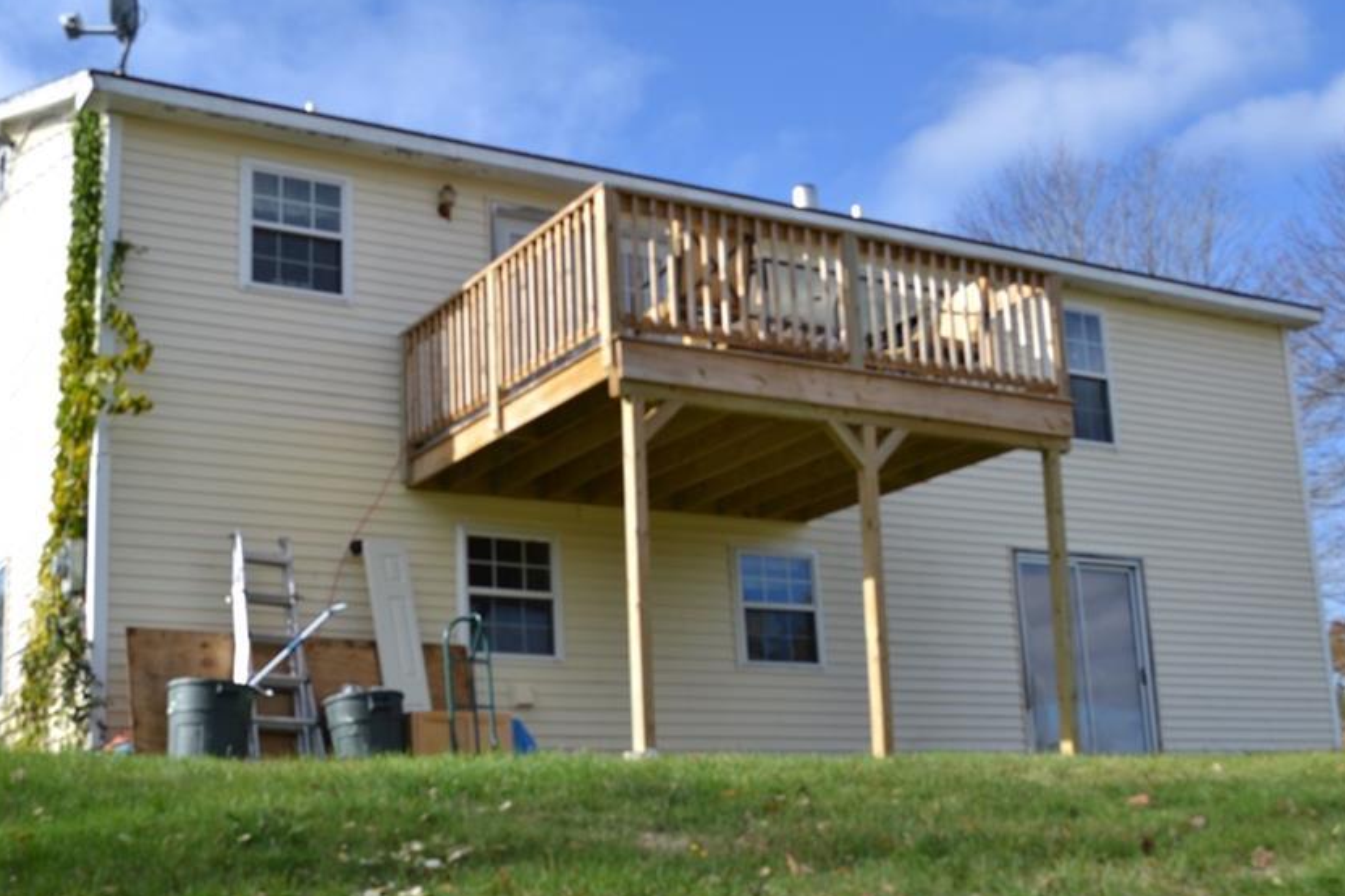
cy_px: 487
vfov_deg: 28.0
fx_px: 1793
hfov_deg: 41.1
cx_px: 605
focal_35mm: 48
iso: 100
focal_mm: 26
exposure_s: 1/250
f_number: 8
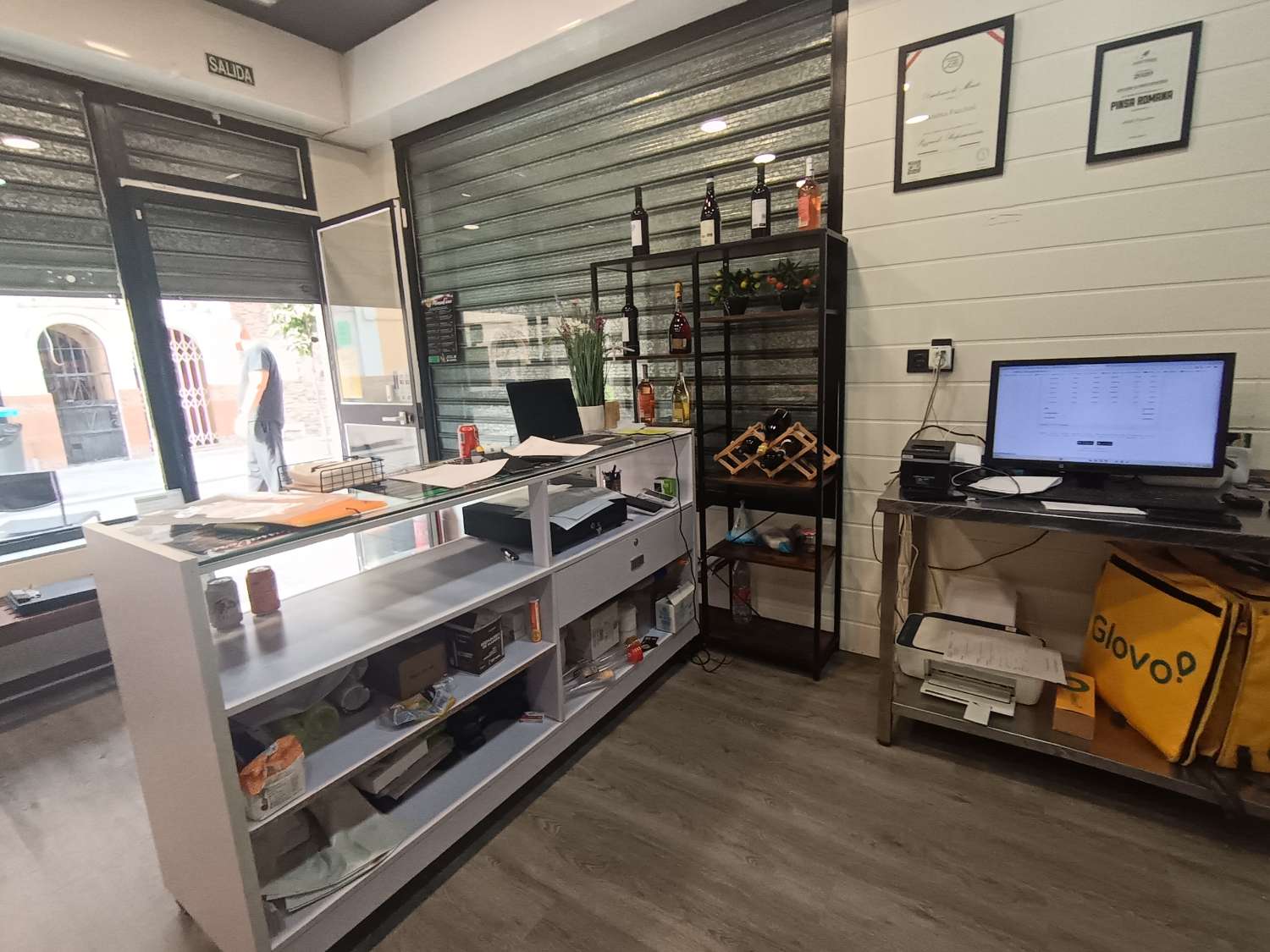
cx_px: 635
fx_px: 624
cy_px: 476
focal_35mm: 17
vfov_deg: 74.7
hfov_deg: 91.0
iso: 354
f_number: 2.2
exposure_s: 1/50
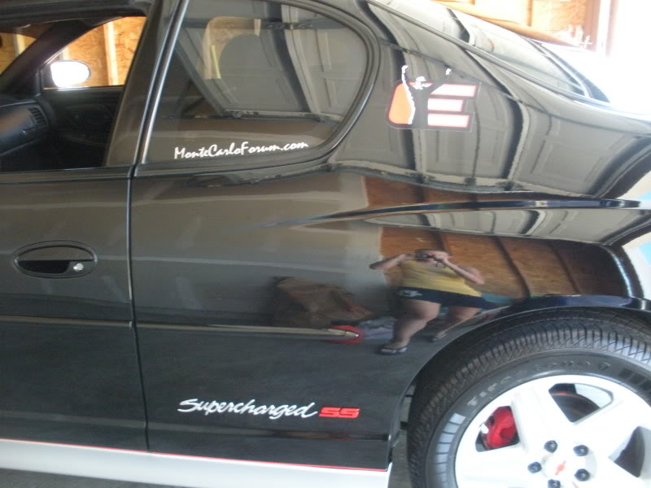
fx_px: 677
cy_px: 244
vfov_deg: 39.7
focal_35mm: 36
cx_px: 326
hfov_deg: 51.4
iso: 400
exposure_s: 1/30
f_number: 3.5
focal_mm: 6.3
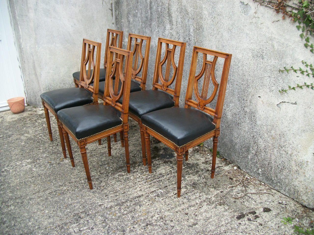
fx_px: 290
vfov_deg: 44.2
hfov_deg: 56.8
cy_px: 118
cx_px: 157
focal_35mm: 32
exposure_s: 1/200
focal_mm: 5.7
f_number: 2.9
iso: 80
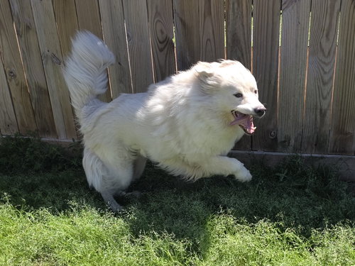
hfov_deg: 73.9
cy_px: 133
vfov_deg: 58.9
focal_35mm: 23
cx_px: 178
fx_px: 236
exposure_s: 1/2500
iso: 80
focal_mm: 6.3
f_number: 1.7
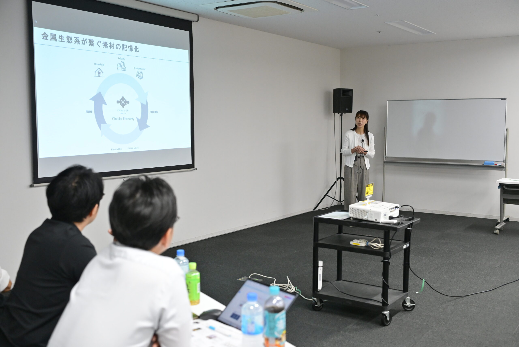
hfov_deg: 49.5
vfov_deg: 34.3
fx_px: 563
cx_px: 260
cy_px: 174
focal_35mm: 39
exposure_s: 1/400
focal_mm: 39
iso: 3200
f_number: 3.2
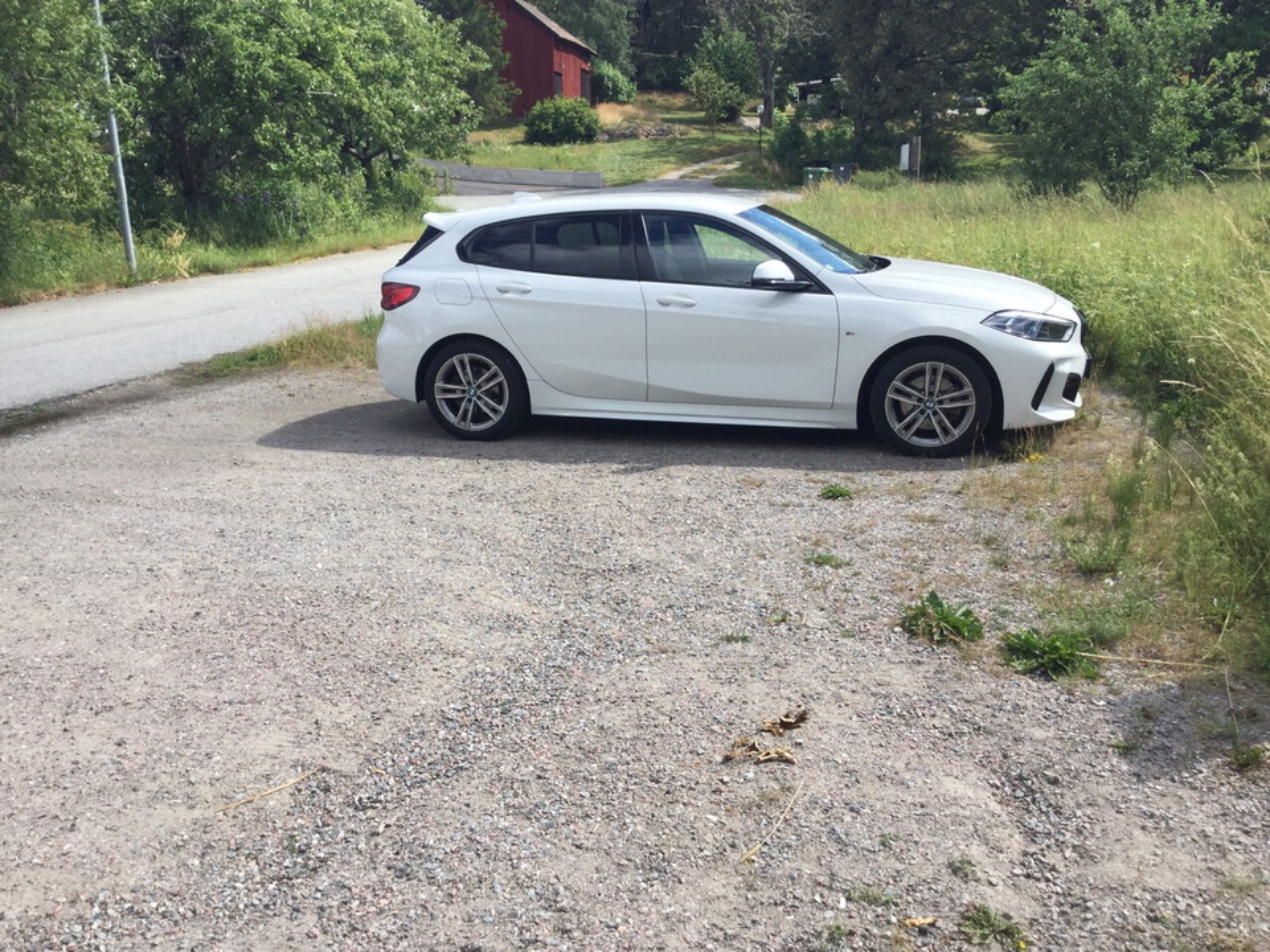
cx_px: 635
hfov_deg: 58.4
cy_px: 476
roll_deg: +0.5
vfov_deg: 45.4
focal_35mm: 31
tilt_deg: -14.1
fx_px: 1137
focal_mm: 3.3
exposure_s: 1/970
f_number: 2.4
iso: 25
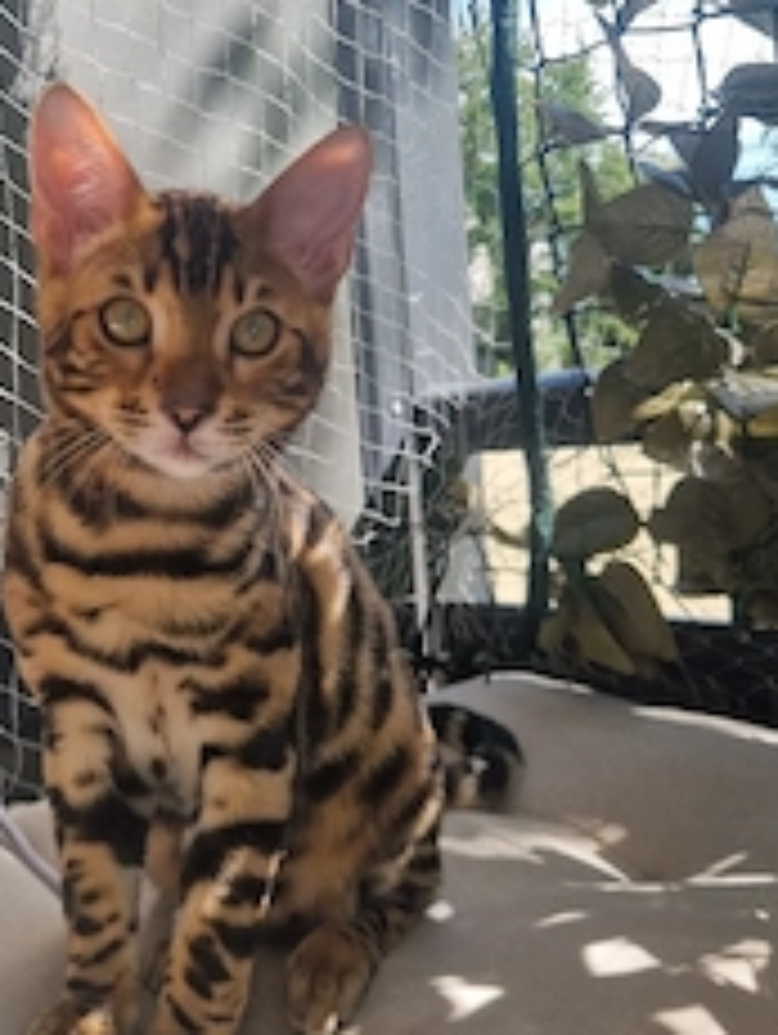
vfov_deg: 46.8
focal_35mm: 40
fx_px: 1196
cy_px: 513
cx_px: 292
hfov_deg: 35.8
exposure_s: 1/455
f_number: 1.8
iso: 50
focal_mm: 5.4
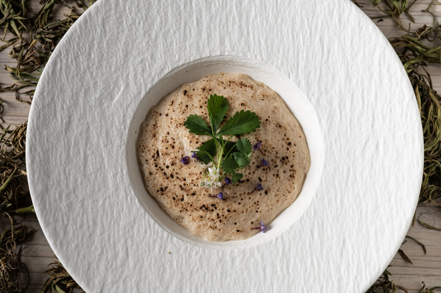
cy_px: 146
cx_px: 220
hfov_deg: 54.5
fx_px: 428
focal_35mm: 35
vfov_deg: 37.8
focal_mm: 35
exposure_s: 1/400
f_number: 5.6
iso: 100
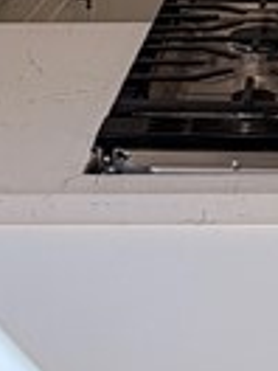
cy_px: -233
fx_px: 1167
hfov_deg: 13.4
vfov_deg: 16.1
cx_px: 267
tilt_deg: -0.7
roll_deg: -2.5
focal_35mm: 109
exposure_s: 1/120
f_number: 2.2
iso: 32
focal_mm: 2.22
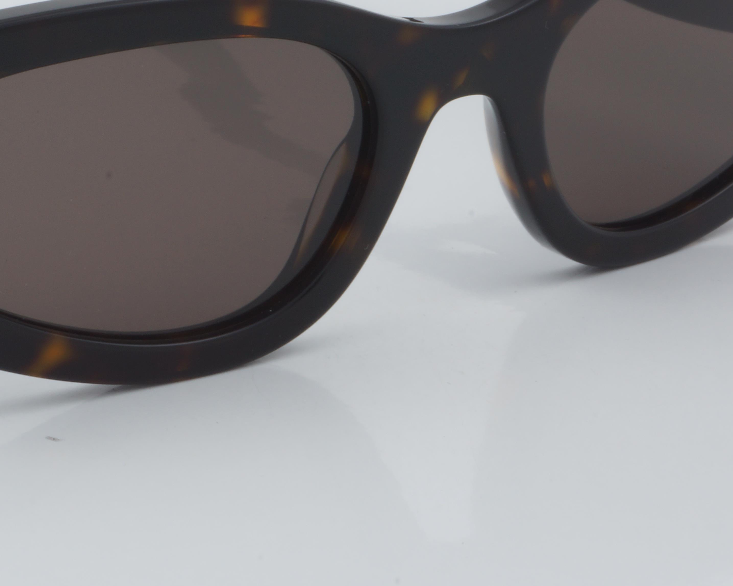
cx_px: 157
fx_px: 3189
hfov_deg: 13.1
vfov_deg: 10.5
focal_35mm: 147
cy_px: 135
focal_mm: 50
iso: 100
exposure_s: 1/3
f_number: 32
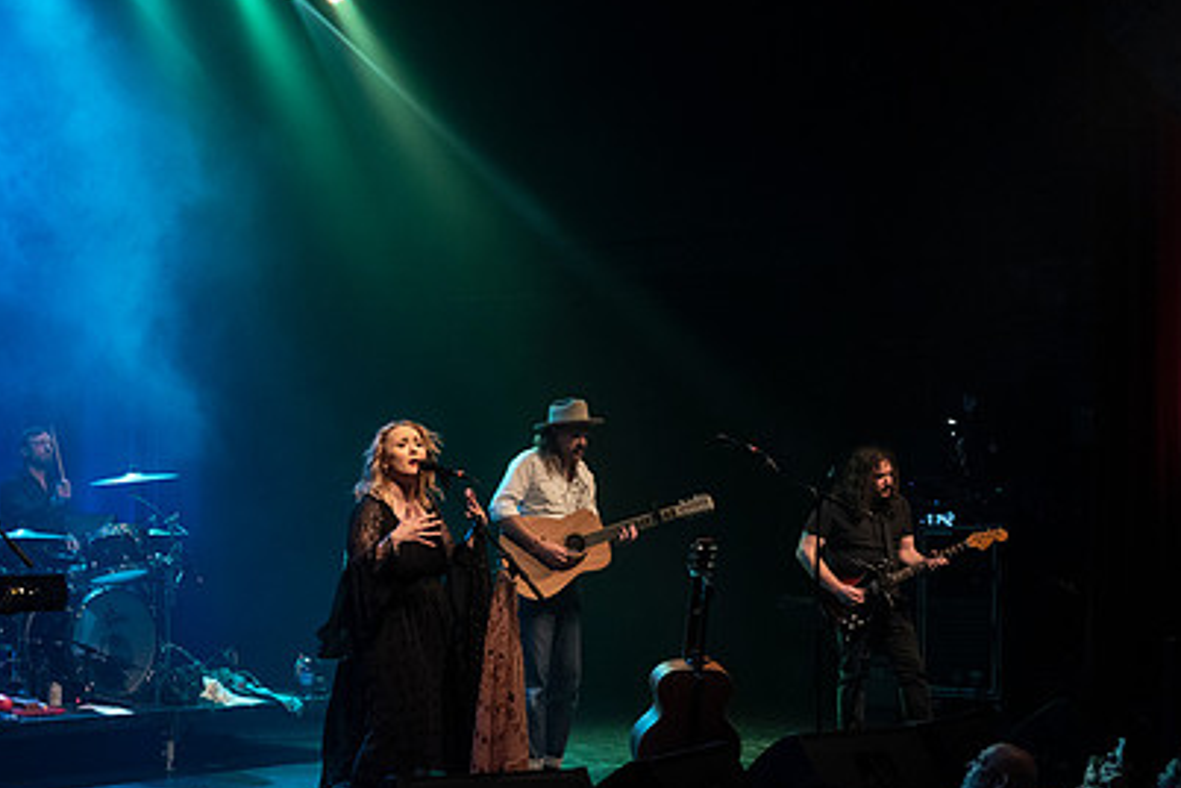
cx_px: 382
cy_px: 481
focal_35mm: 52
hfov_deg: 37.7
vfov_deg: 25.9
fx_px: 1706
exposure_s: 1/125
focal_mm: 36
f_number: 3.2
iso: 2500
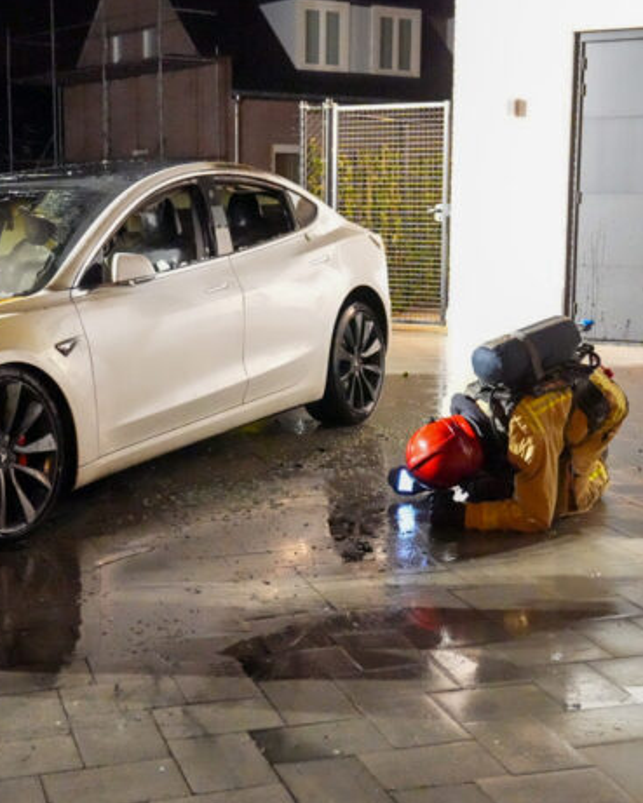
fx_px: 1355
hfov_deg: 26.7
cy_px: 402
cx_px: 277
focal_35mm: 57
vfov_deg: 33.0
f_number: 4.5
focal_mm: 40
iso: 40000
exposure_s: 1/60
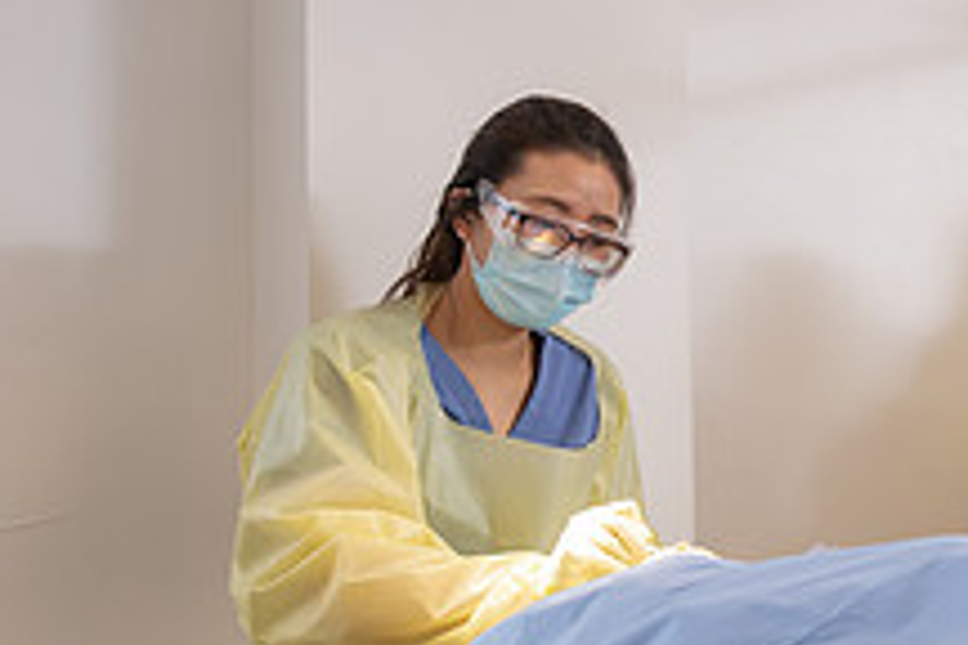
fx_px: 2312
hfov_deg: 23.0
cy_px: 361
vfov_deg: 15.9
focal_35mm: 86
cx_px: 883
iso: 400
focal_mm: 32
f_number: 4
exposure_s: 1/200
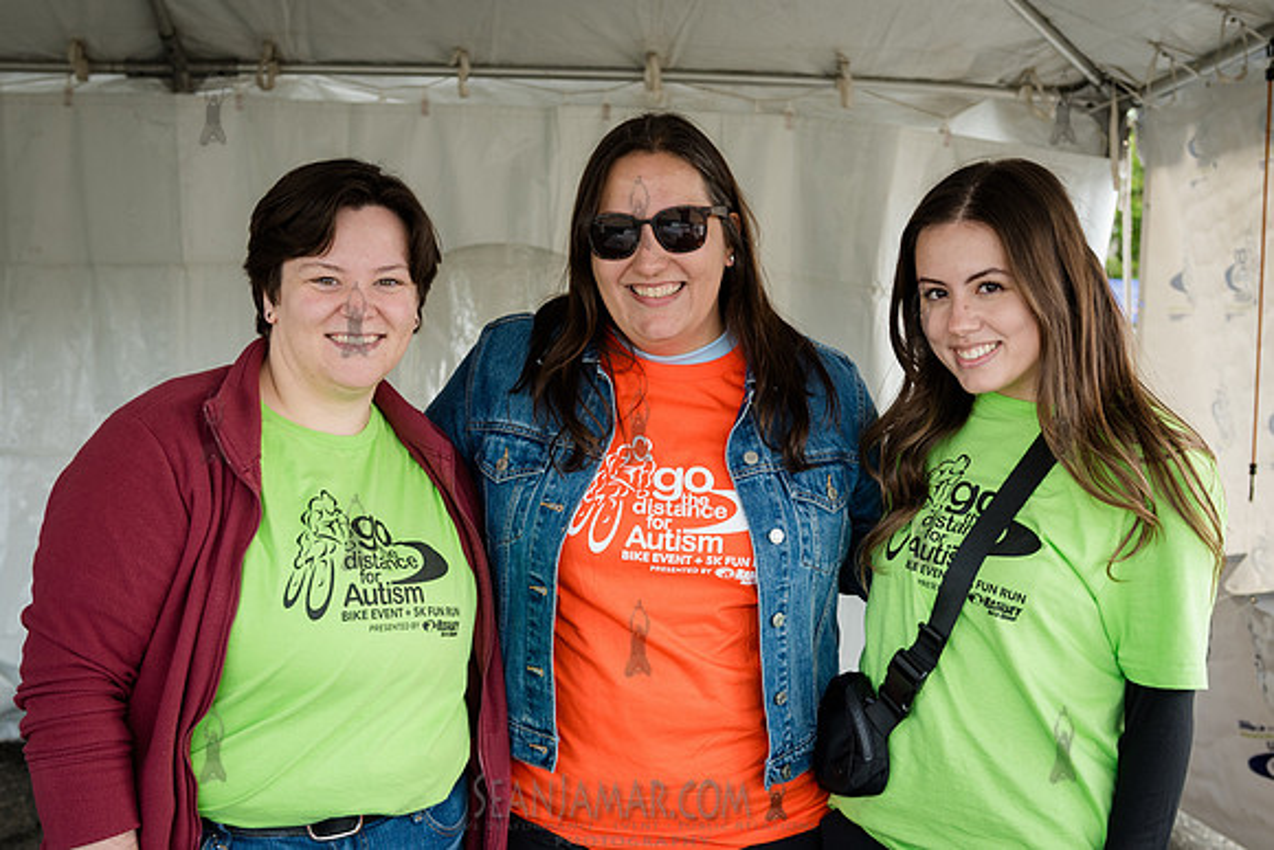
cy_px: 455
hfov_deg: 39.2
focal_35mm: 51
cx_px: 667
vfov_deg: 26.7
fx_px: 1788
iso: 400
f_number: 4
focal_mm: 38
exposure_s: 1/250
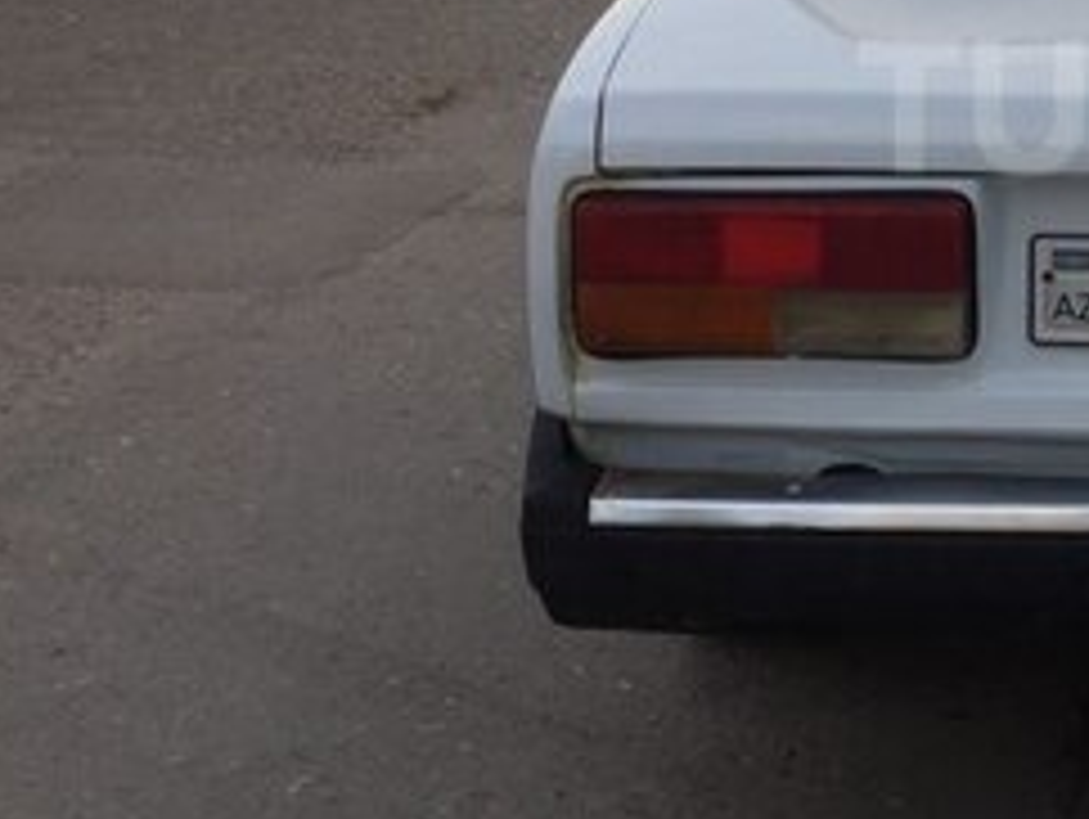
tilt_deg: -11.3
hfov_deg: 22.7
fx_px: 2488
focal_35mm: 79
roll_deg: -1.7
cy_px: 106
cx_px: 1318
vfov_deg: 18.4
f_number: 2.2
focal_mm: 4.15
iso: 32
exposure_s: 1/327
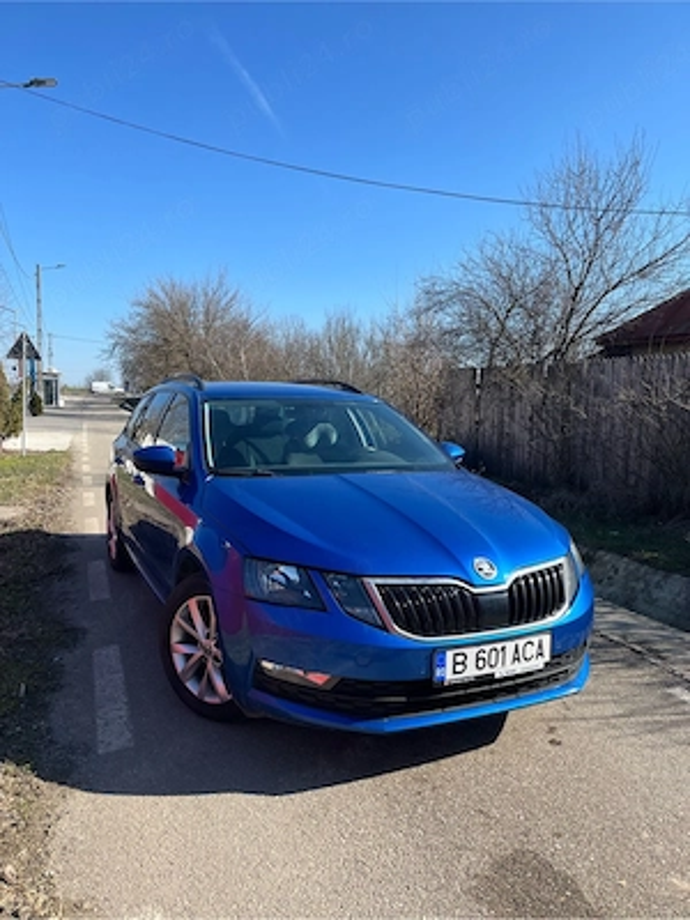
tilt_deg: -5.7
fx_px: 691
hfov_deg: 53.1
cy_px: 460
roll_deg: -1.5
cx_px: 345
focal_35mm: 26
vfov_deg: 67.3
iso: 50
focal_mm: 5.1
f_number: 1.6
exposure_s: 1/2062
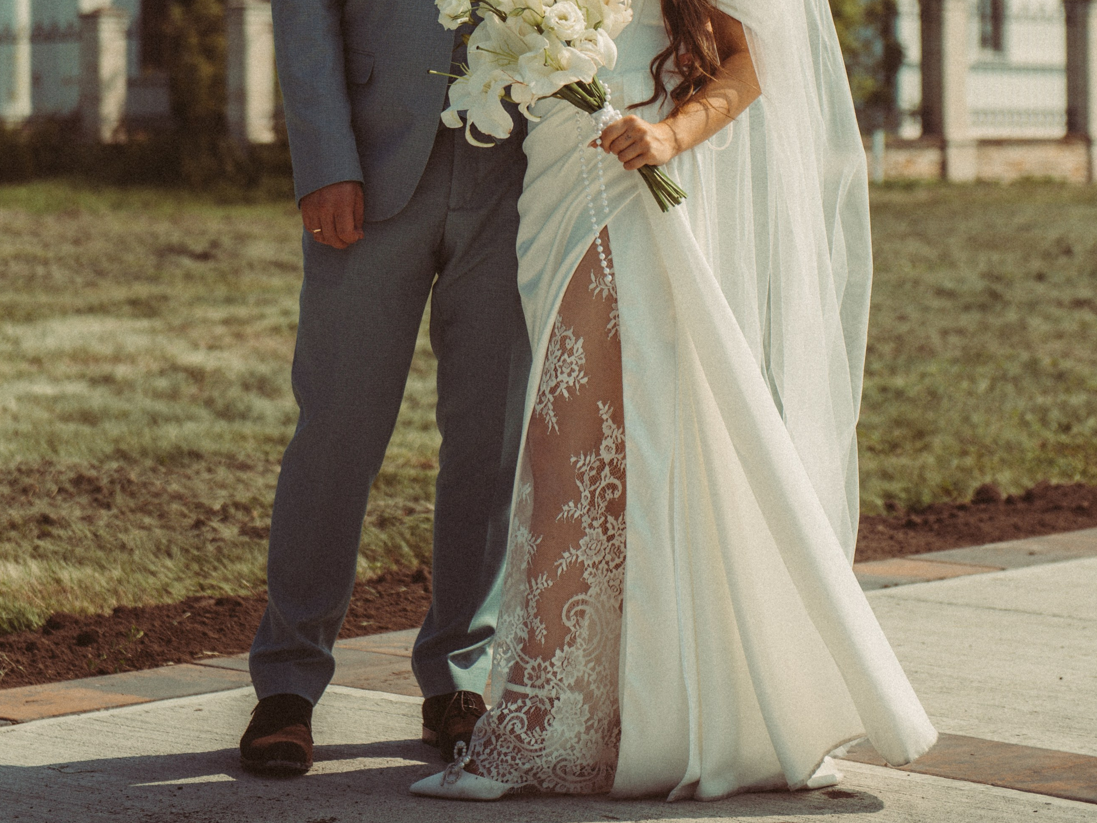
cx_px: 531
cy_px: -16
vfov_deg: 13.7
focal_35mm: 106
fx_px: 3359
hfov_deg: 18.5
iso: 125
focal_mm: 70
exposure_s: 1/4000
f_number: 2.8
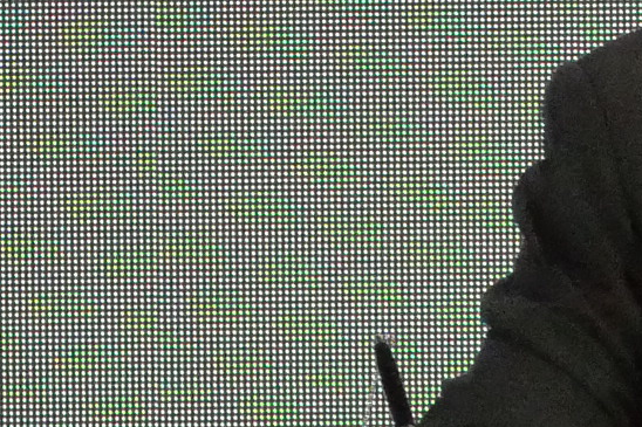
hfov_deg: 3.7
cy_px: -39
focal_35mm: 563
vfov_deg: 2.4
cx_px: -207
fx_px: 10037
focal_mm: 40
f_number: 5.6
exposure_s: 1/640
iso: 6400
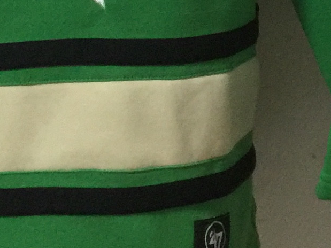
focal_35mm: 153
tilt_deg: +0.5
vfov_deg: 8.9
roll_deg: -2.6
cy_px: -304
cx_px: 391
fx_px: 1463
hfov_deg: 12.6
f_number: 2.2
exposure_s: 1/10
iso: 125
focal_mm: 4.15
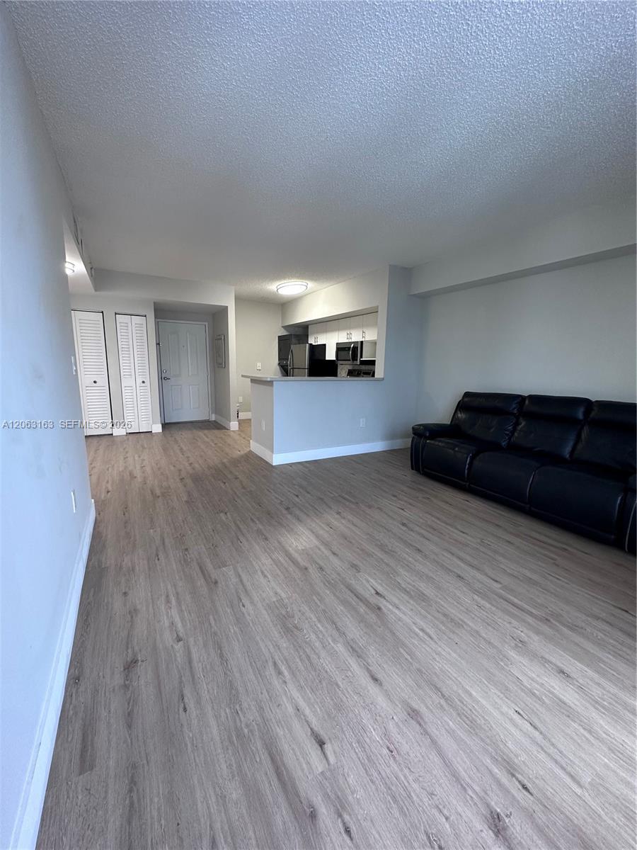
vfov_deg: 102.1
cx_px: 318
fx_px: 344
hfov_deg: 85.7
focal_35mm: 14
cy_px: 425
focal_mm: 2.22
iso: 160
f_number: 2.2
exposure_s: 1/60
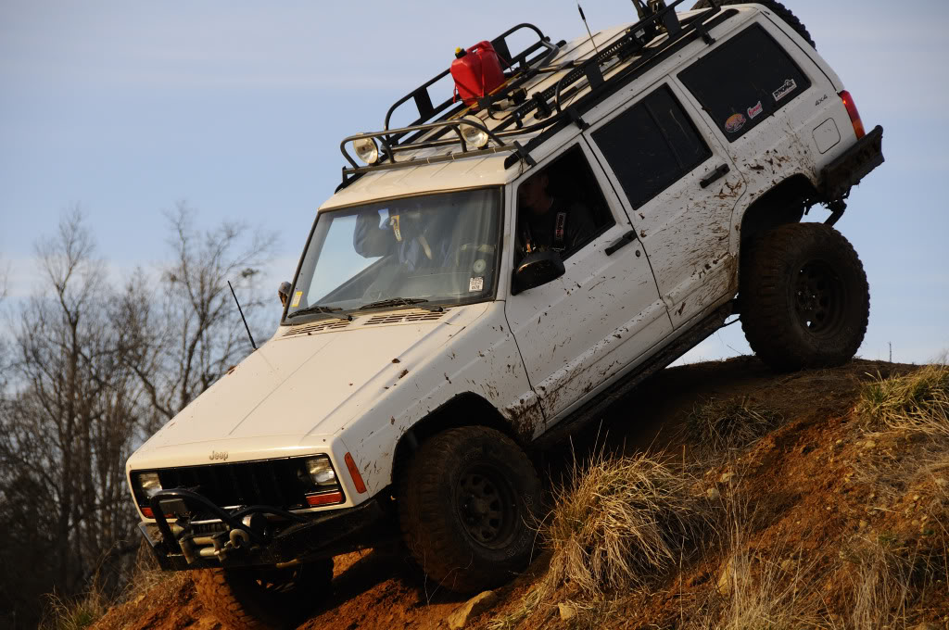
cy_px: 315
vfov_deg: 8.7
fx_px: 4147
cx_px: 474
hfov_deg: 13.1
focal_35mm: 158
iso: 200
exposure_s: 1/500
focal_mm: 105
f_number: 5.6
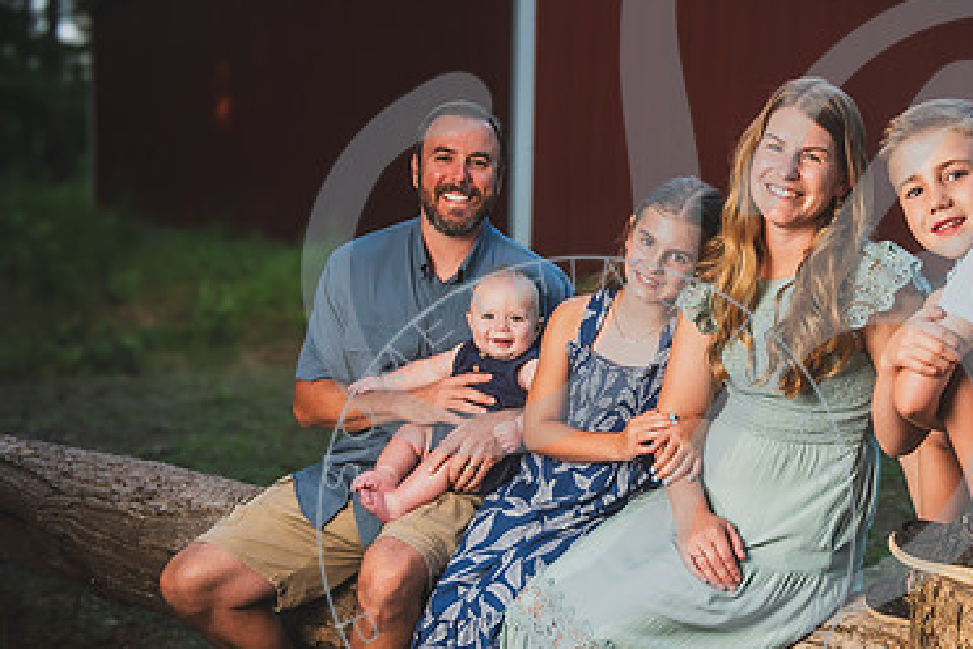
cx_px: 717
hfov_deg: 36.7
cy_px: 305
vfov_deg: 25.5
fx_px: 1432
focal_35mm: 53
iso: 100
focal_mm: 34
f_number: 2.8
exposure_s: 1/200
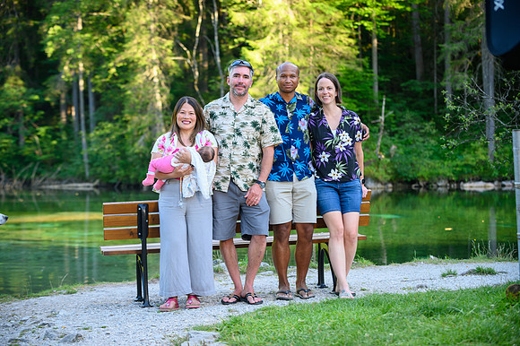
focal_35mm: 80
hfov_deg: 25.4
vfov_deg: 17.0
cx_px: 260
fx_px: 1155
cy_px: 173
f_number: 4
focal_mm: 80
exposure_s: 1/60
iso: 100
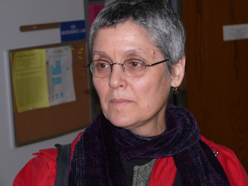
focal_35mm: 108
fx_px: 774
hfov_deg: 18.2
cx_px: 129
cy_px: 88
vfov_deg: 13.7
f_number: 3.2
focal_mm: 20.3
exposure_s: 1/30
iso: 100
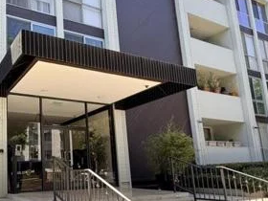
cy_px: 133
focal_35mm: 32
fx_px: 248
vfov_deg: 43.6
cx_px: 40
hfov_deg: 51.8
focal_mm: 2.22
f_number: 2.2
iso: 64
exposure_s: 1/351
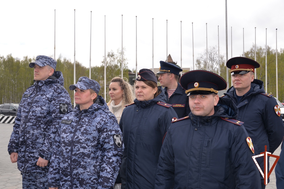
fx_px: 245
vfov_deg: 42.3
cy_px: 94
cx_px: 142
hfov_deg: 60.3
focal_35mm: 31
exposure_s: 1/200
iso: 100
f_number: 7.1
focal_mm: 31
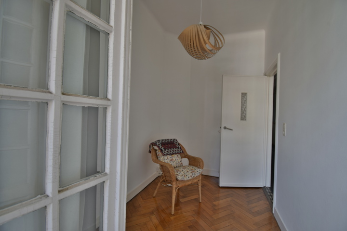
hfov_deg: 100.4
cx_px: 174
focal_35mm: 15
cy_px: 116
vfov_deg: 77.3
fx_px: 145
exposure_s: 1/15
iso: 100
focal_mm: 10
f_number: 4.5
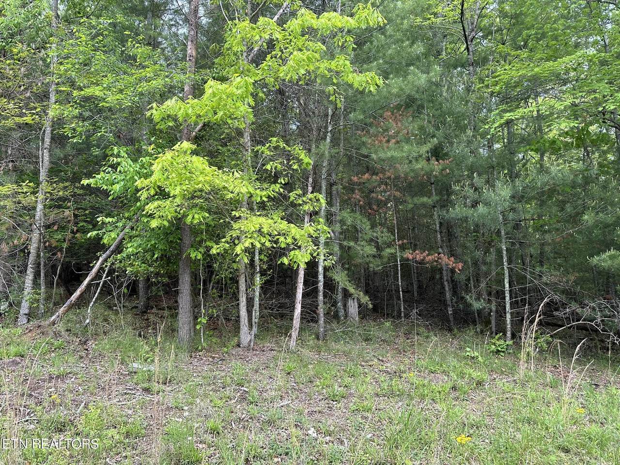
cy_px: 232
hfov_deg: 71.6
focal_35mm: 24
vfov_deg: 56.8
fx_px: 430
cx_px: 310
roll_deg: +0.6
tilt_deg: +7.7
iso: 80
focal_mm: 6.86
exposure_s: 1/251
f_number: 1.78
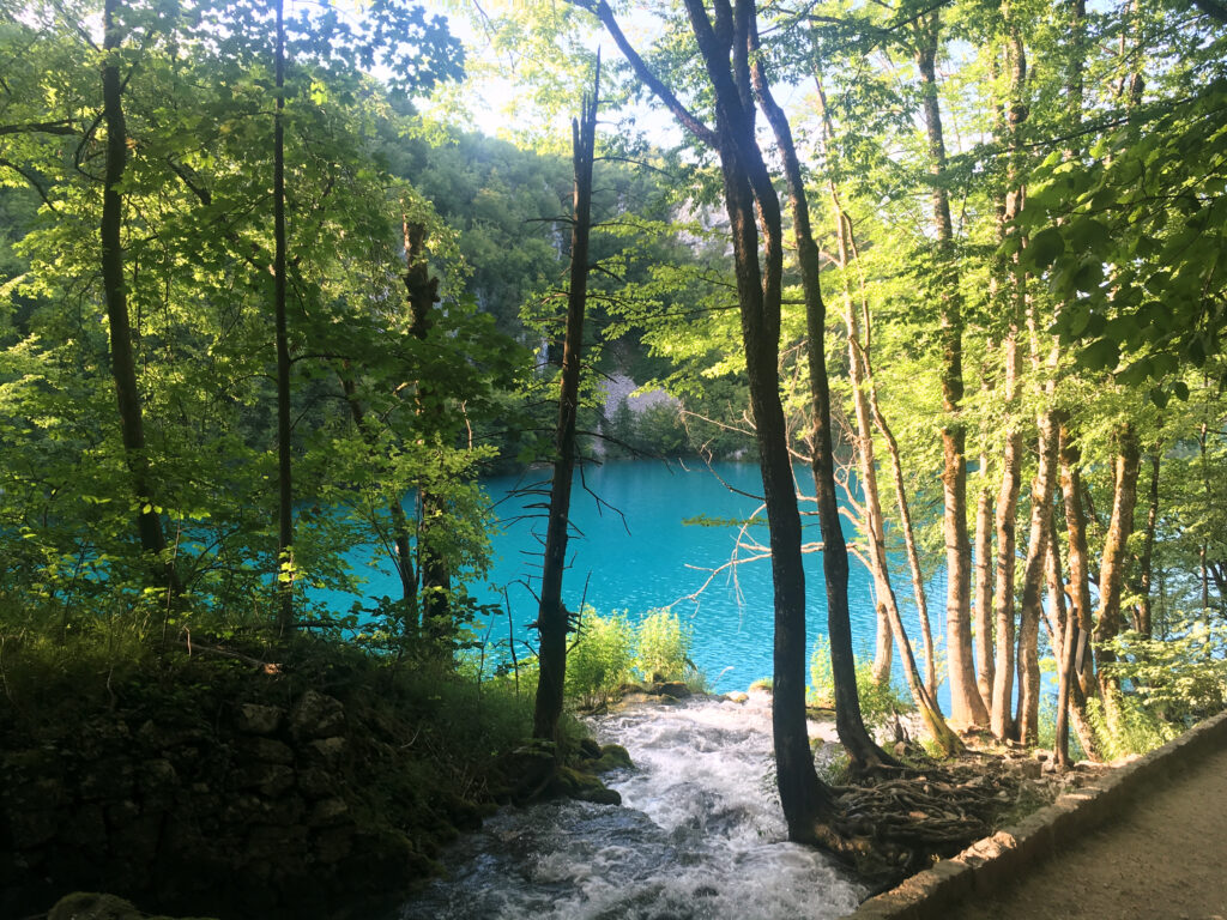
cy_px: 460
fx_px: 1028
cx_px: 614
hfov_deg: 61.7
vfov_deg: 48.2
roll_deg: +1.5
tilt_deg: -3.3
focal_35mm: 29
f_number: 2.2
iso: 25
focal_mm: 4.15
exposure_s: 1/103
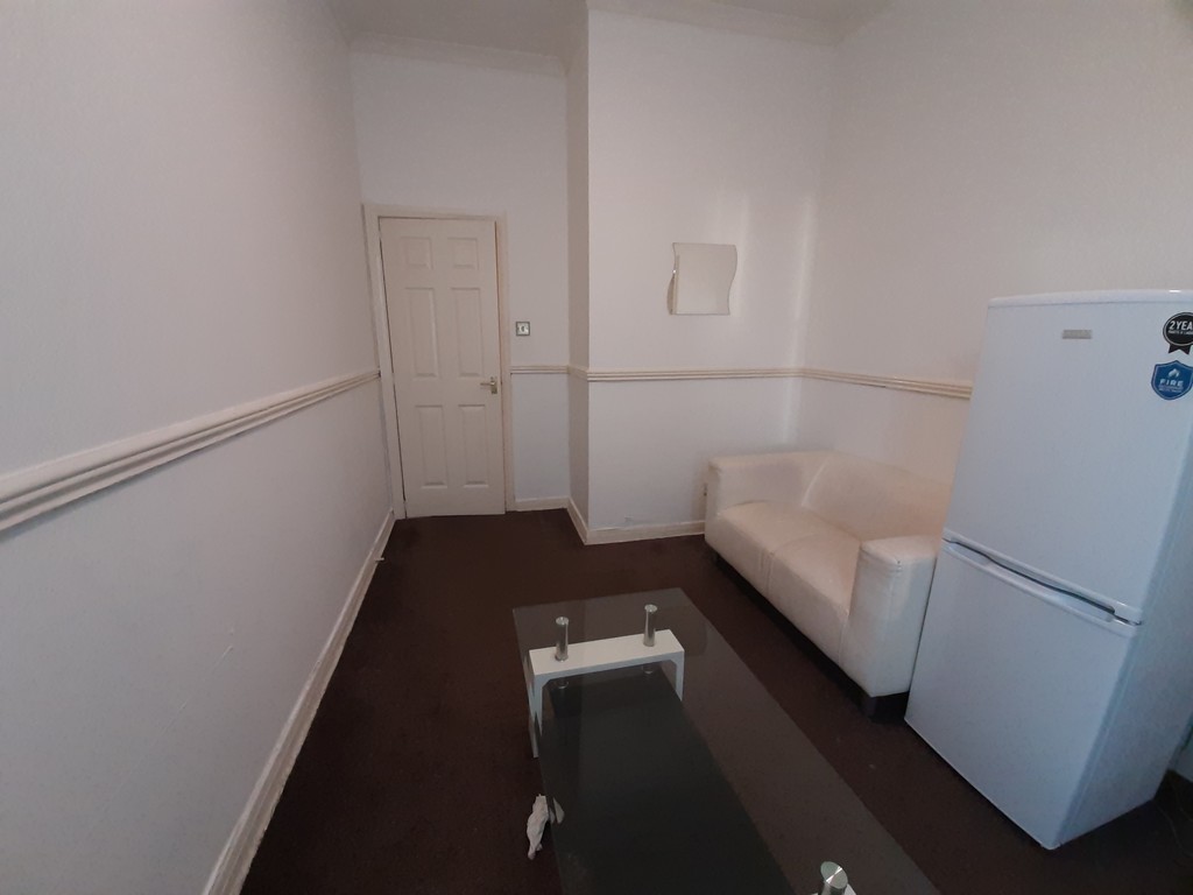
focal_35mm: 13
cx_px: 596
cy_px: 448
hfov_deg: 106.2
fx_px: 448
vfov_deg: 89.9
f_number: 2.2
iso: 200
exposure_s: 1/33
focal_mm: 1.42
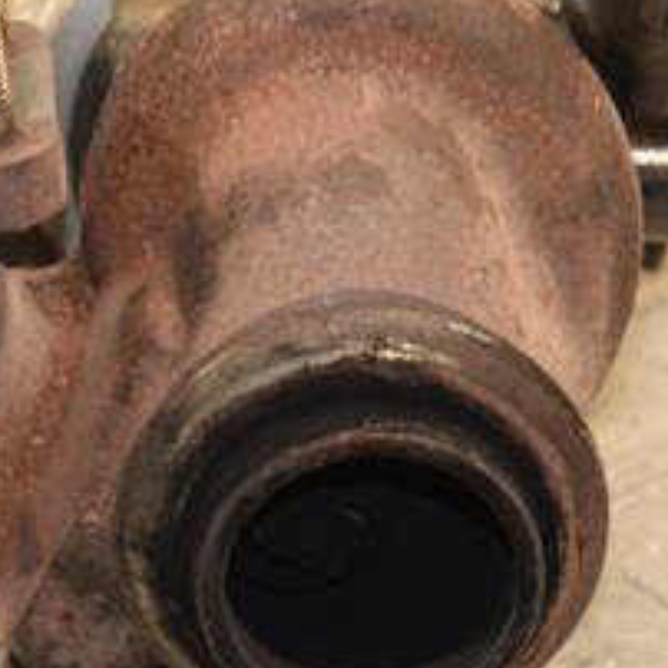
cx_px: 155
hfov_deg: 4.4
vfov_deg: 4.4
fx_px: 8695
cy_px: 334
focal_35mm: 398
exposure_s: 1/125
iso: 800
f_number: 5.6
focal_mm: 105
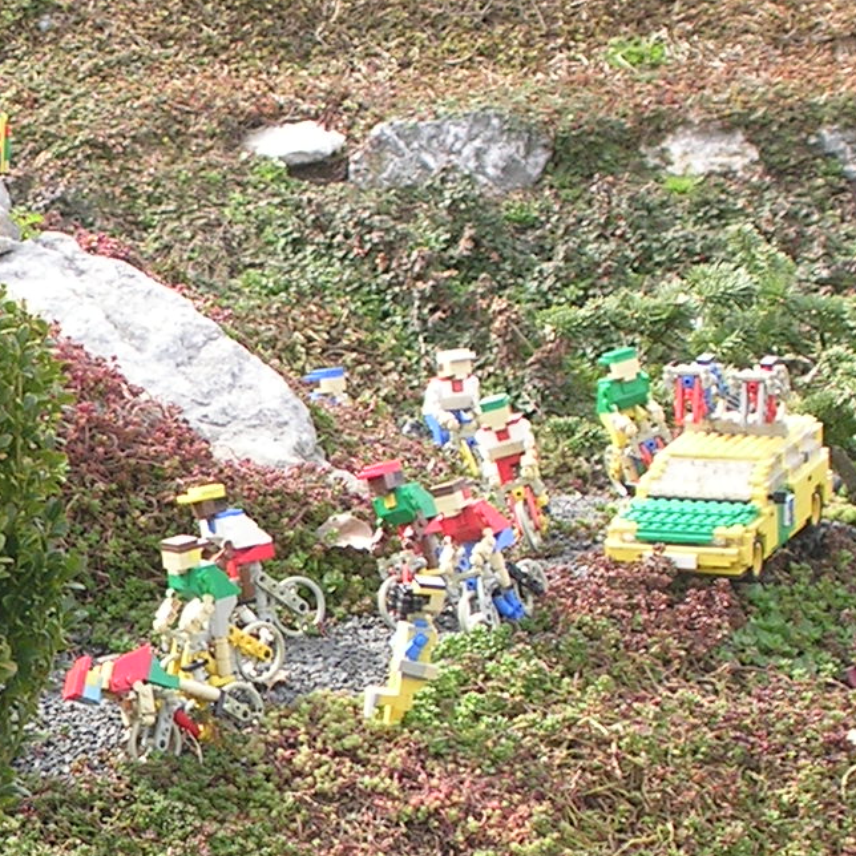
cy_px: 533
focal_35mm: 281
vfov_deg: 6.2
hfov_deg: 6.2
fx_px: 7862
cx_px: -210
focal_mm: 15.2
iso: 50
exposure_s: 1/120
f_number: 4.5
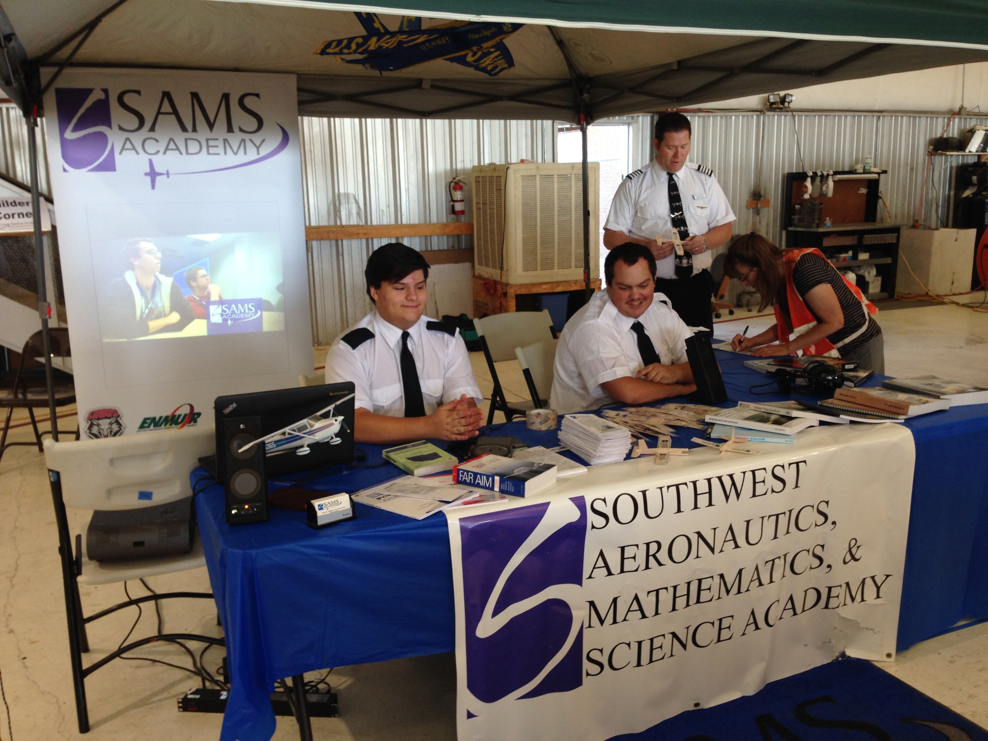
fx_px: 942
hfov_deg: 55.4
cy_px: 370
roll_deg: +1.2
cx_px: 494
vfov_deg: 42.9
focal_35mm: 33
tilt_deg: -11.6
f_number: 2.4
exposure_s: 1/30
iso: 50
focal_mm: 4.12
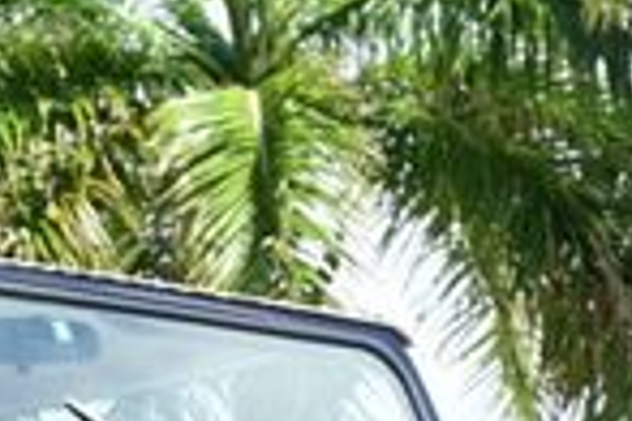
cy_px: 799
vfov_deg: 4.2
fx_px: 5723
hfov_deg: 6.3
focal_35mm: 326
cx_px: 120
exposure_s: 1/160
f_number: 6.3
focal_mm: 50
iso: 100
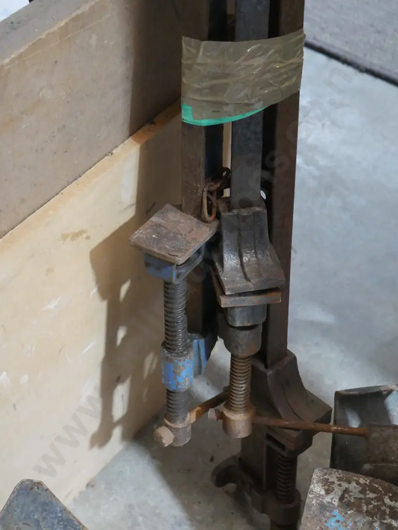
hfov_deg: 22.9
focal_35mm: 64
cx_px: 199
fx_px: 980
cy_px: 265
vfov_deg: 30.3
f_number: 5.4
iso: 3200
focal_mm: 32
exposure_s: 1/60
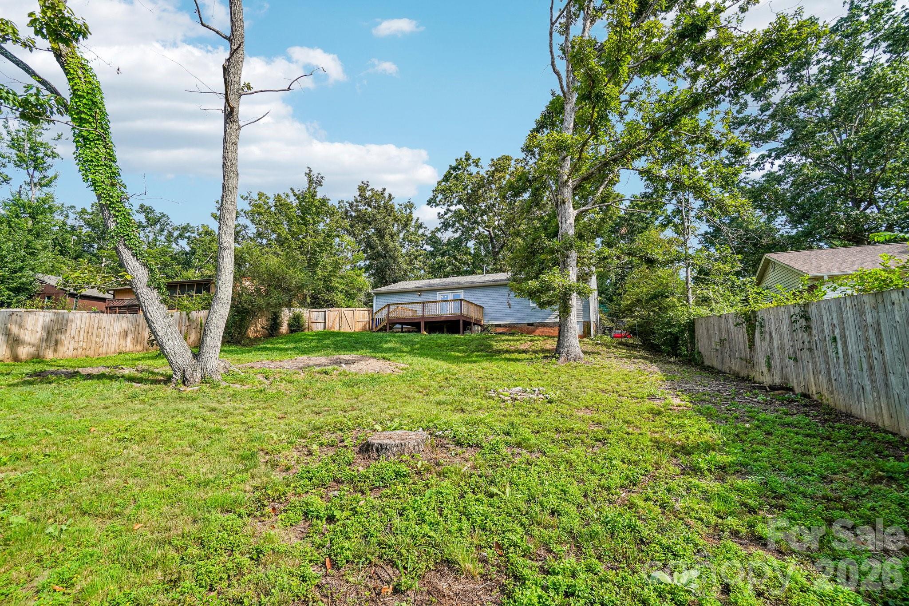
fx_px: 379
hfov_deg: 100.4
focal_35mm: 15
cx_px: 454
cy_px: 303
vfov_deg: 77.3
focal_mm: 10
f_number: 8
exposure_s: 1/125
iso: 100
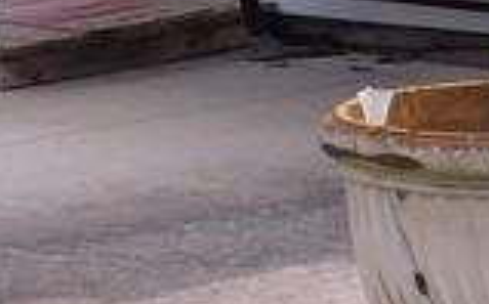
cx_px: 431
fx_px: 3275
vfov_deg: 5.2
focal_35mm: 246
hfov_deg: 8.5
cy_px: -246
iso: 125
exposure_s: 1/640
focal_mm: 6.3
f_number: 3.5
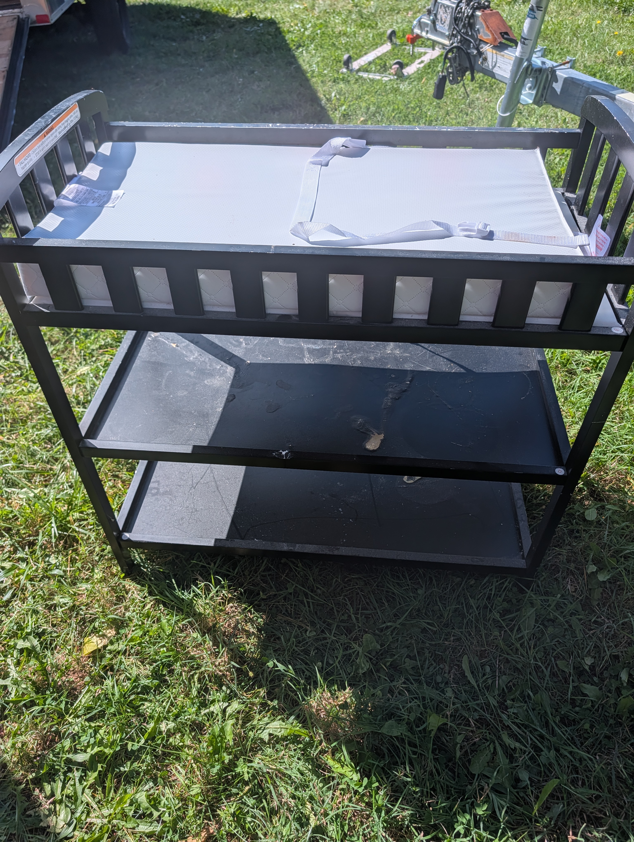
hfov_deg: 56.9
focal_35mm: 24
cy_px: 421
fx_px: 585
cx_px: 317
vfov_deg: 71.5
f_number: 1.68
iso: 22
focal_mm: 6.9
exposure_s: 1/1923
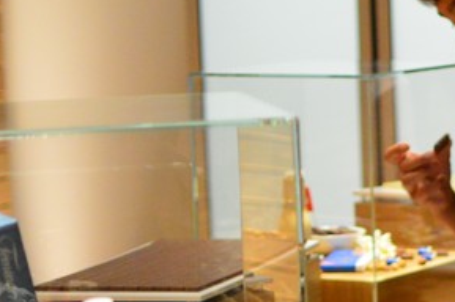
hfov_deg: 10.6
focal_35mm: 186
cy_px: 323
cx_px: 715
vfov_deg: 7.3
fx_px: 2345
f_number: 1.8
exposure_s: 1/250
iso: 1600
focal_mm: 35
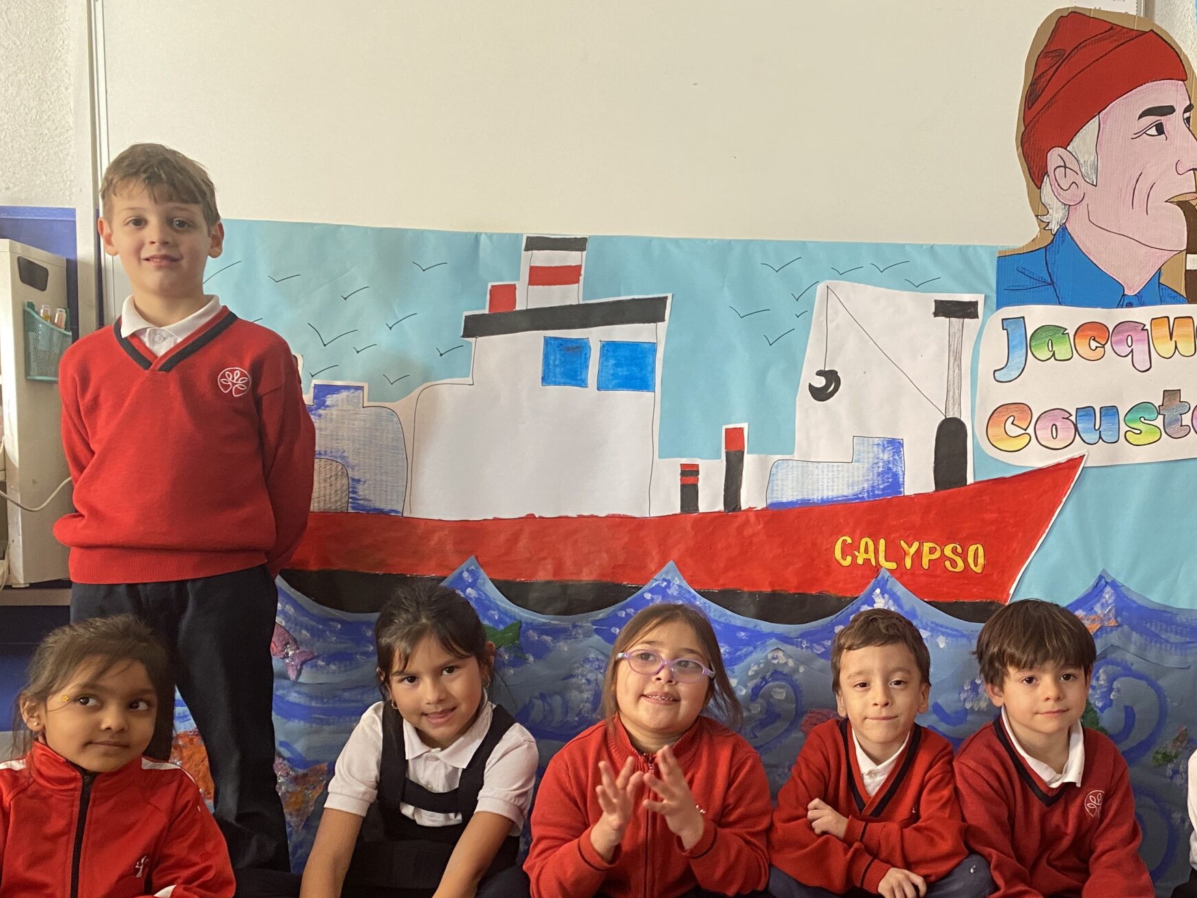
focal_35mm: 38
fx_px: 1314
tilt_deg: -5.2
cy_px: 597
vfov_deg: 37.3
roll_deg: +0.0
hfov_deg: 47.5
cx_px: 865
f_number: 1.8
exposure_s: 1/60
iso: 160
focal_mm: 4.25
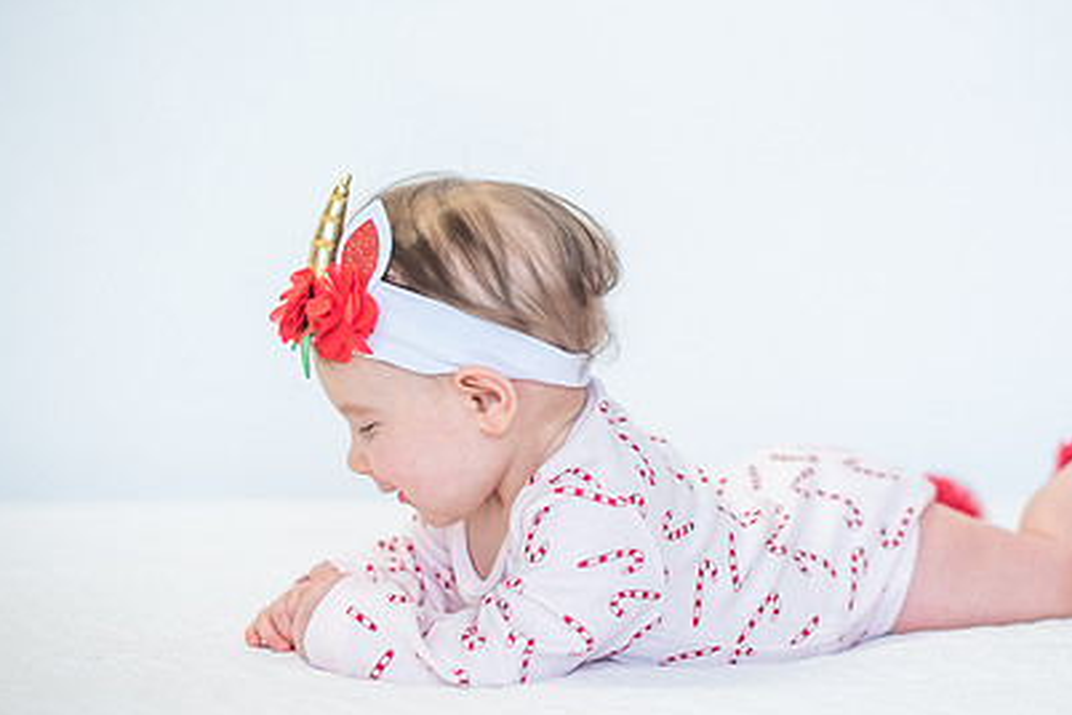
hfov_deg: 26.2
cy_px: 361
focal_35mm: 77
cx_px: 688
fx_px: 2293
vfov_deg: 17.7
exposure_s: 1/250
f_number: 2
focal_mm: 50
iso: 500
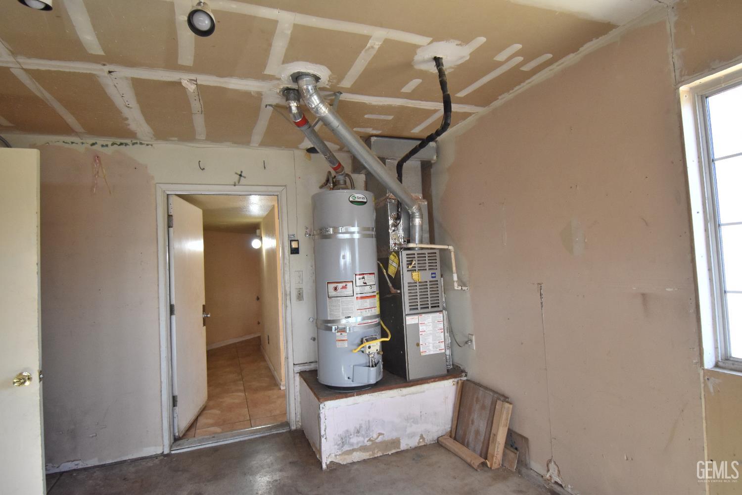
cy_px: 248
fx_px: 402
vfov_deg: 63.2
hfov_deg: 85.4
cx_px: 371
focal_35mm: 20
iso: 800
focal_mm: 13
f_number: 4.8
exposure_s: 1/125
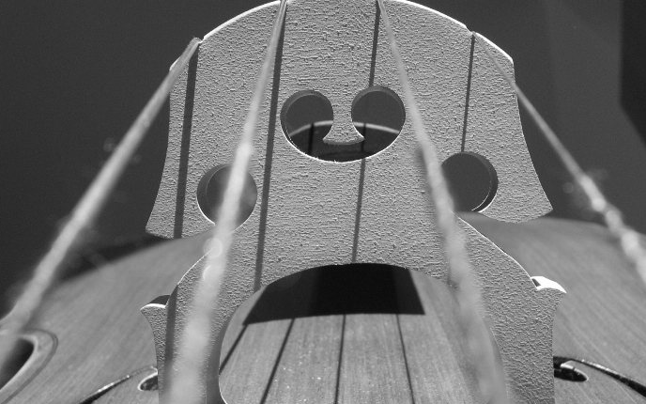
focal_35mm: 41
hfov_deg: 48.2
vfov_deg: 31.2
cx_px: 322
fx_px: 722
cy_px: 232
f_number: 7.6
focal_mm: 8
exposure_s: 1/133
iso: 200
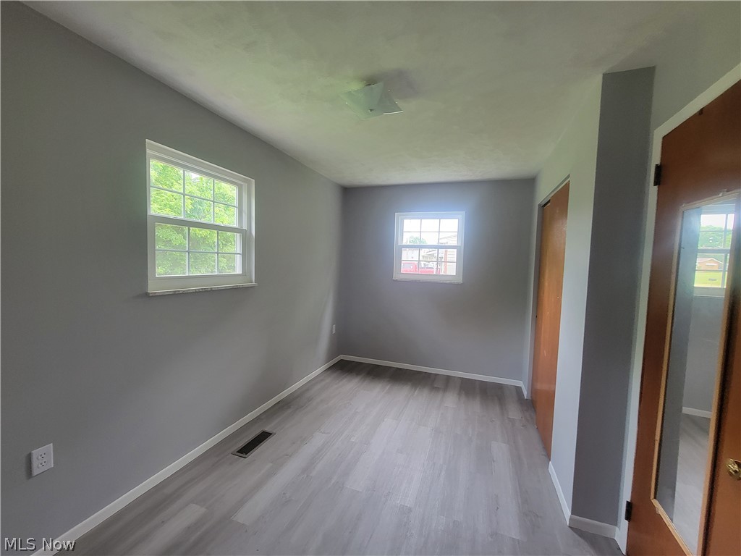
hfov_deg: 106.2
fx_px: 278
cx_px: 370
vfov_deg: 89.9
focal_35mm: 13
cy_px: 278
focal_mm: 2.2
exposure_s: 1/60
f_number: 2.2
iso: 160
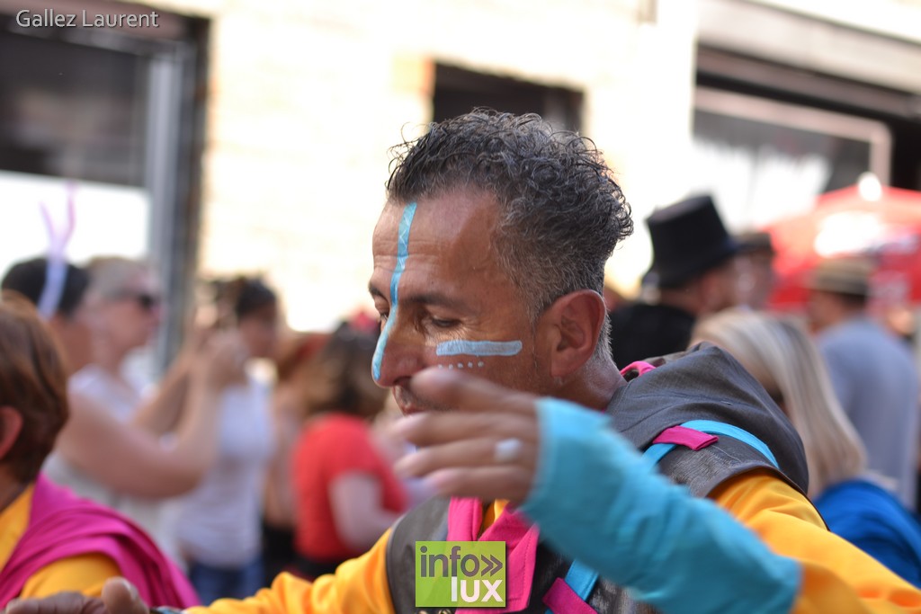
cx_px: 460
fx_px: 2303
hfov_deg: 22.6
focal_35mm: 90
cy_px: 307
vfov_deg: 15.2
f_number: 3.2
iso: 100
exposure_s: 1/250
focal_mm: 60
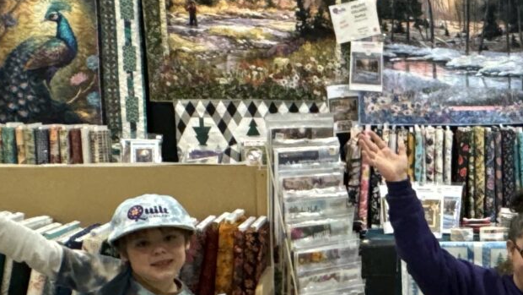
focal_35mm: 63
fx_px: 874
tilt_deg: -8.7
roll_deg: -0.9
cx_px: 520
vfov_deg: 19.0
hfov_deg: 31.0
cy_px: 221
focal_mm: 2.22
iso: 400
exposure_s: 1/60
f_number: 2.2
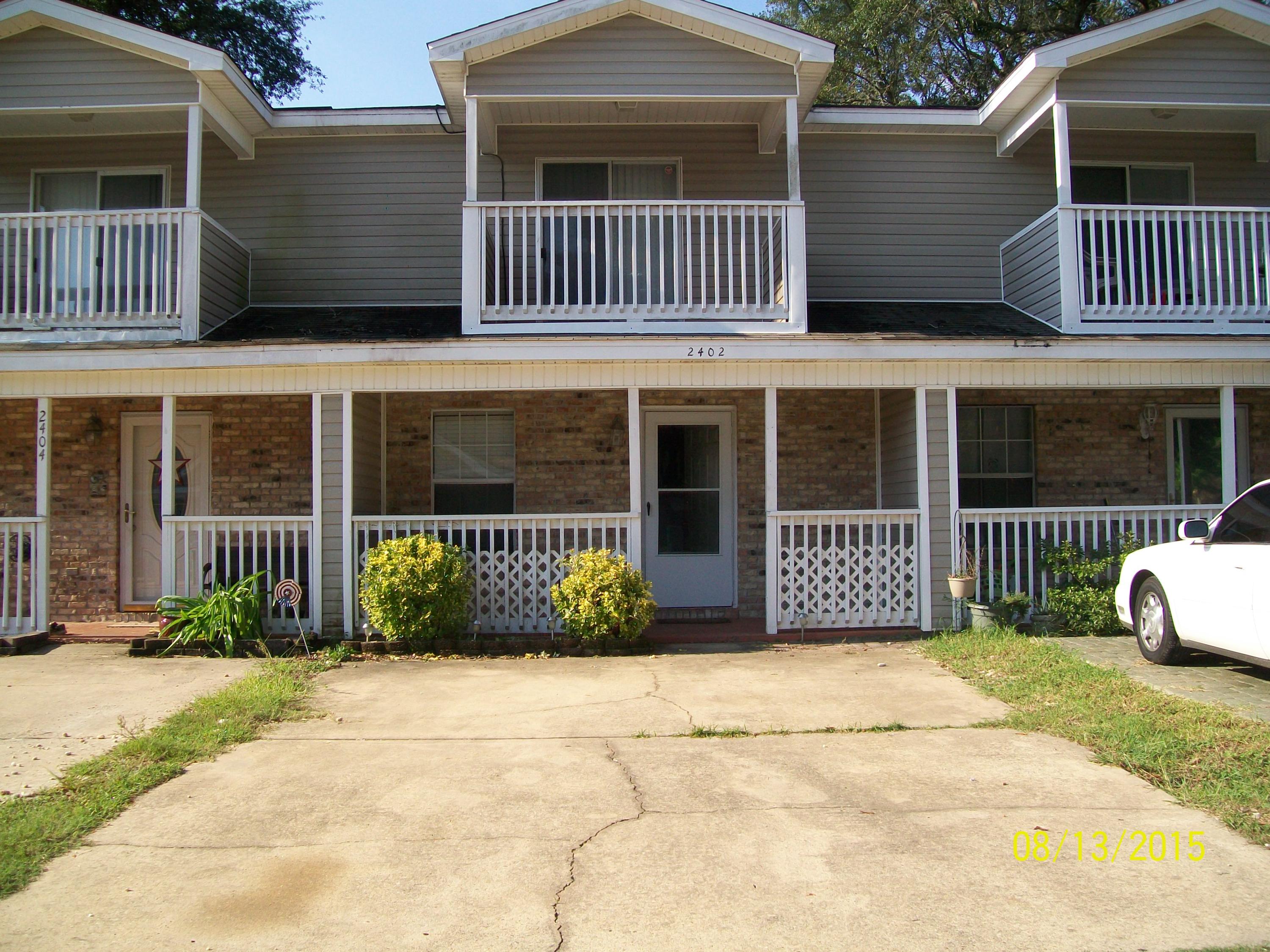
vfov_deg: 41.8
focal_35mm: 34
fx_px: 1247
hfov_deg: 54.0
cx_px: 635
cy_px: 476
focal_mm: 6.1
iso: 64
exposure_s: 1/640
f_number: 2.7
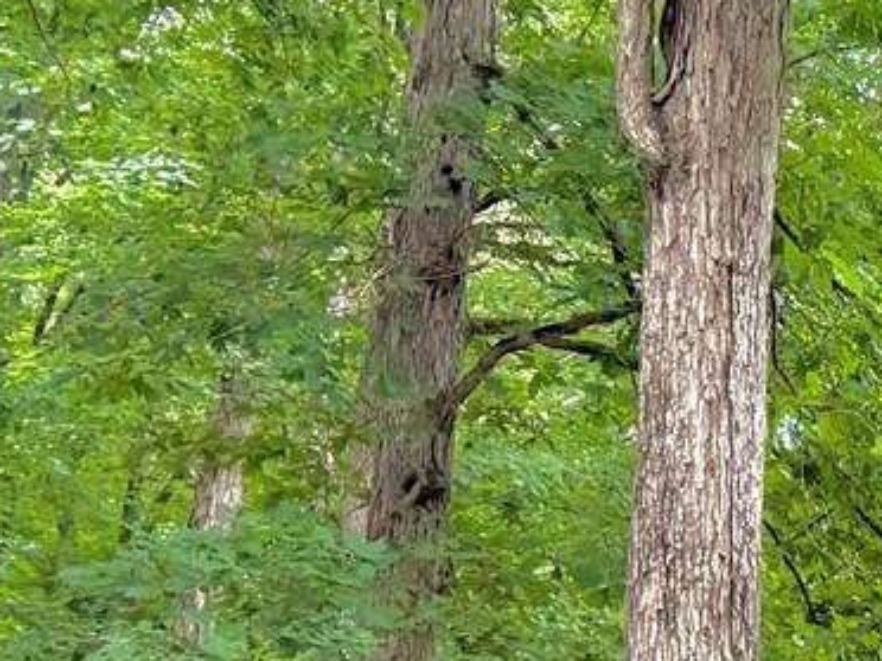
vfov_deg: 10.3
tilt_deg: +9.0
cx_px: 2063
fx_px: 3644
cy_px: 512
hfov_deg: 11.6
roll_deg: -2.4
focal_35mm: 143
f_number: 1.6
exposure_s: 1/206
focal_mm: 5.96
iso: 125
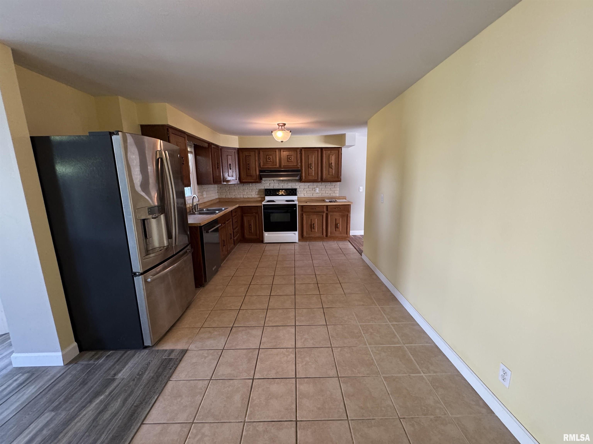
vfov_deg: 85.7
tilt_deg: -11.0
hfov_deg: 102.1
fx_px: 240
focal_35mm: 14
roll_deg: +1.3
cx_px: 296
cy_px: 222
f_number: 2.2
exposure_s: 1/60
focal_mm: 2.22
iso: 500
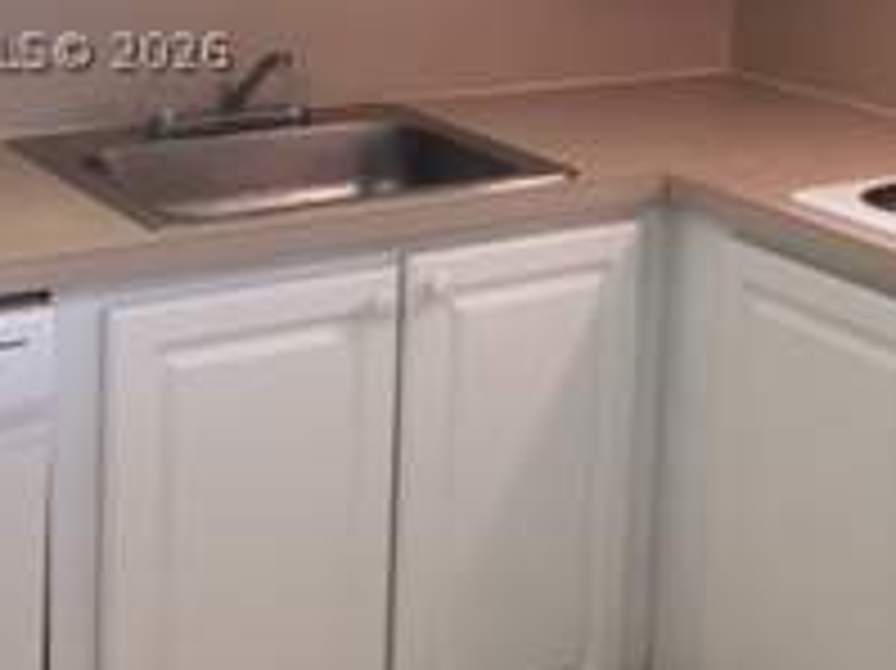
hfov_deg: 27.5
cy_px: 49
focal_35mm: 70
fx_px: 1811
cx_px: 635
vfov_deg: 20.5
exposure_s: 1/30
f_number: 2.2
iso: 32
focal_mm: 4.15
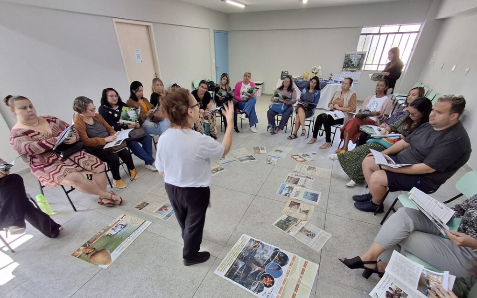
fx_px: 221
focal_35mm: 17
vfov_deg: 67.3
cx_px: 238
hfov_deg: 94.4
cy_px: 178
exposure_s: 1/40
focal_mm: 1.64
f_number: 2.2
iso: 50
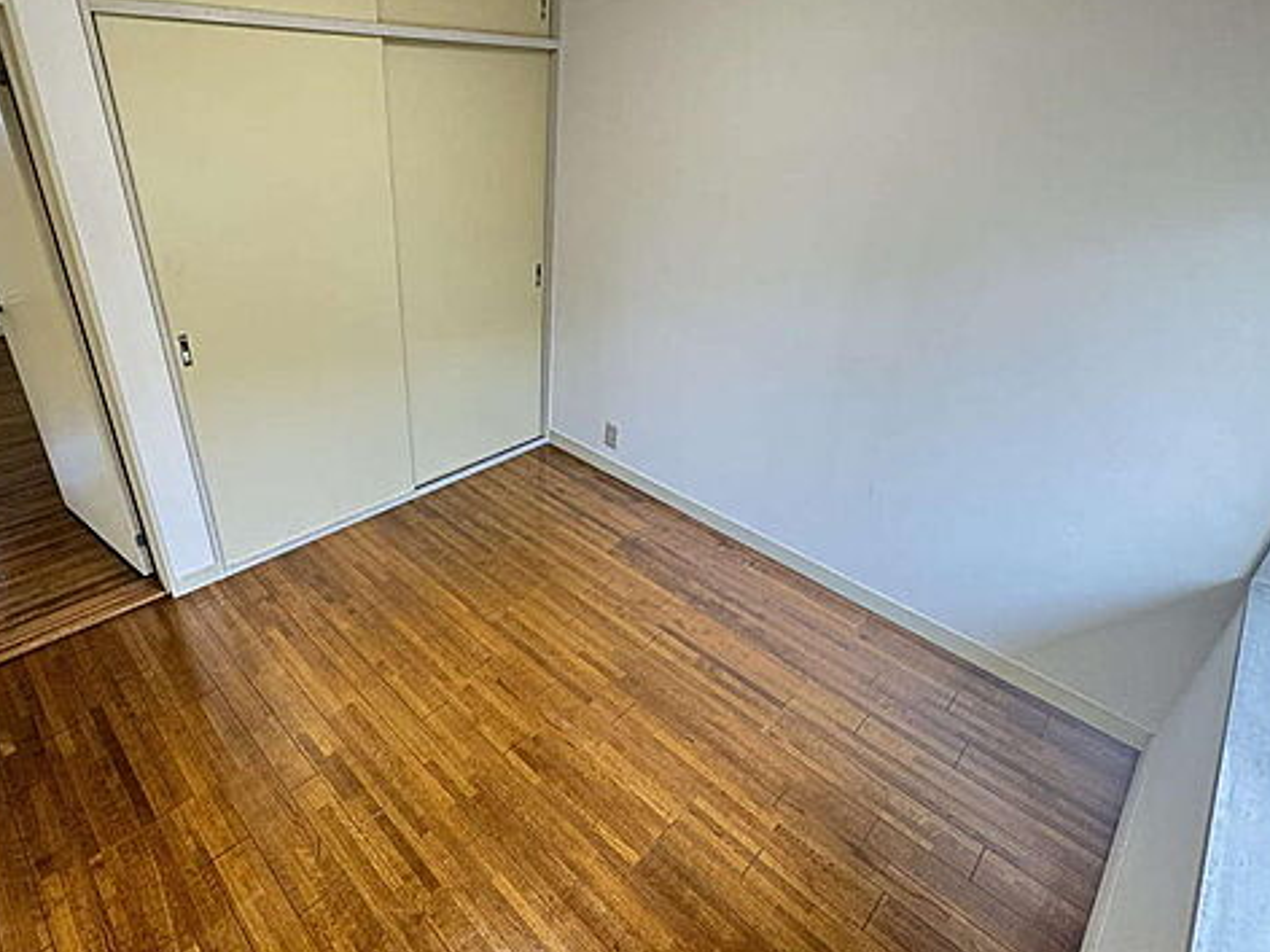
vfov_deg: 68.6
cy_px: 436
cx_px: 568
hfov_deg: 84.4
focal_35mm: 19
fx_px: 697
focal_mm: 2.22
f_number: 2.2
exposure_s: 1/50
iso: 250
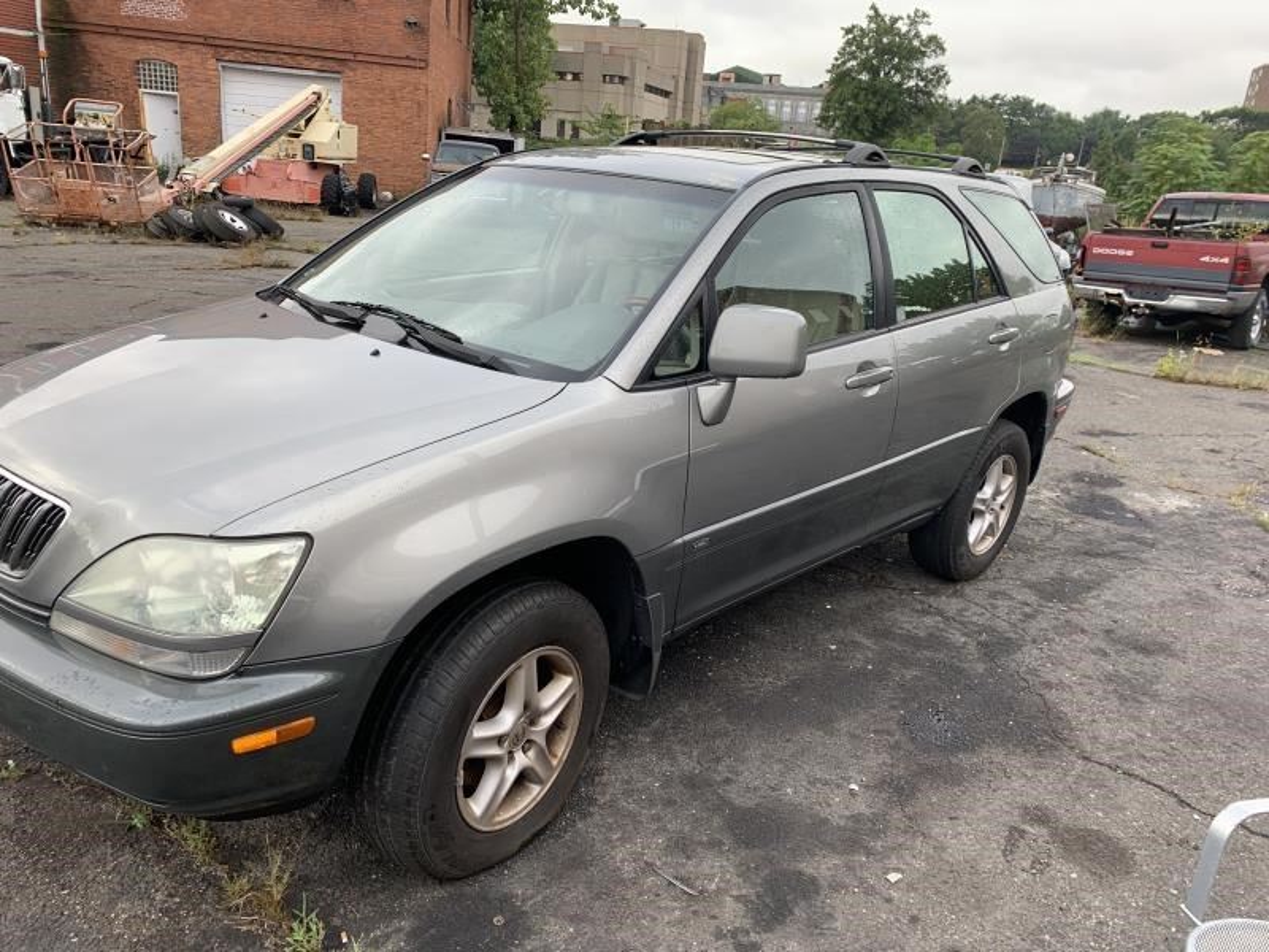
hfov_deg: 67.3
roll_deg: -2.7
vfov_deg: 53.1
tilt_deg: -21.0
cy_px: 476
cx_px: 634
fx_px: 953
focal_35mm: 26
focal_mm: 4.25
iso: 25
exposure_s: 1/265
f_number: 1.8
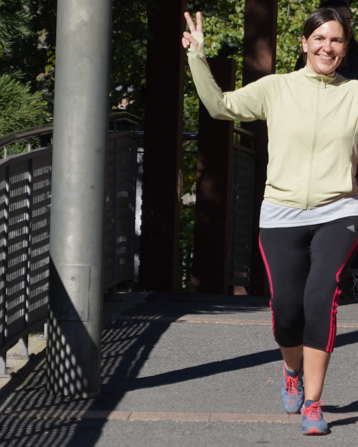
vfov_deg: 6.4
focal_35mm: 303
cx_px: 563
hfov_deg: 5.1
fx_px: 4014
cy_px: 176
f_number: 6.3
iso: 100
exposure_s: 1/500
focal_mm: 124
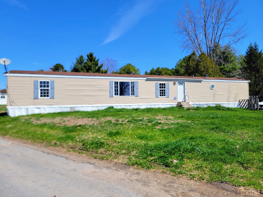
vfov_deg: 56.8
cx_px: 132
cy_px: 98
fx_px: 182
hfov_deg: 71.6
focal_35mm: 24
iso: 16
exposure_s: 1/1111
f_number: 1.8
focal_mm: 6.7
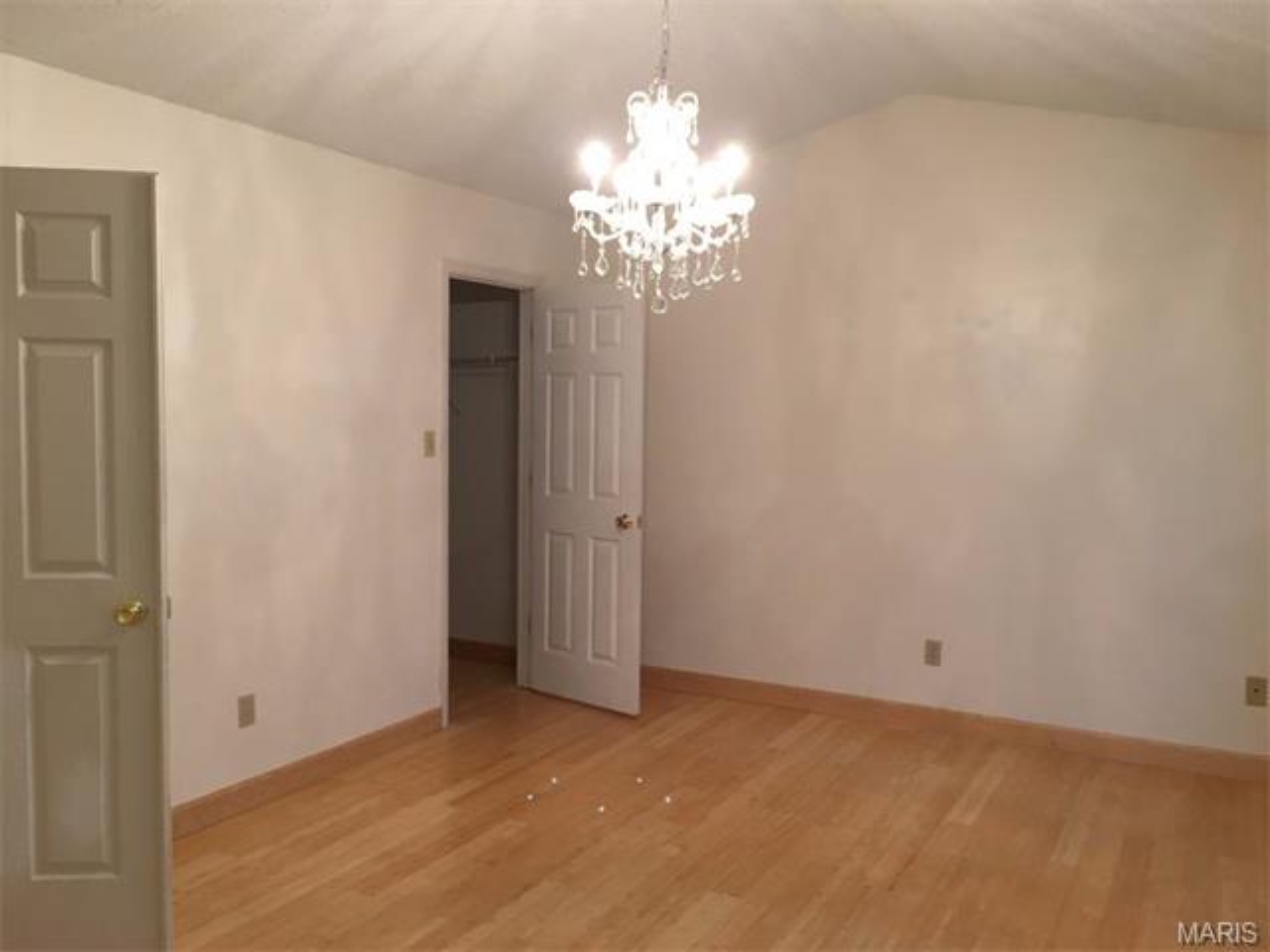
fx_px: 1064
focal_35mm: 29
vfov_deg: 48.2
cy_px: 476
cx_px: 635
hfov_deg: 61.7
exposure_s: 1/30
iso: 80
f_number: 2.2
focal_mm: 4.15
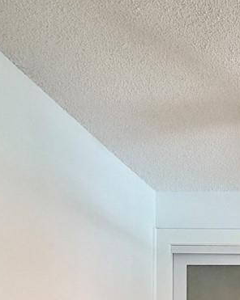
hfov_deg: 21.4
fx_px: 525
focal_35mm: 59
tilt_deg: +1.6
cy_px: 365
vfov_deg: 27.8
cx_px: 366
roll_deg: +1.0
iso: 250
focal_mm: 2.22
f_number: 2.2
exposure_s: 1/60
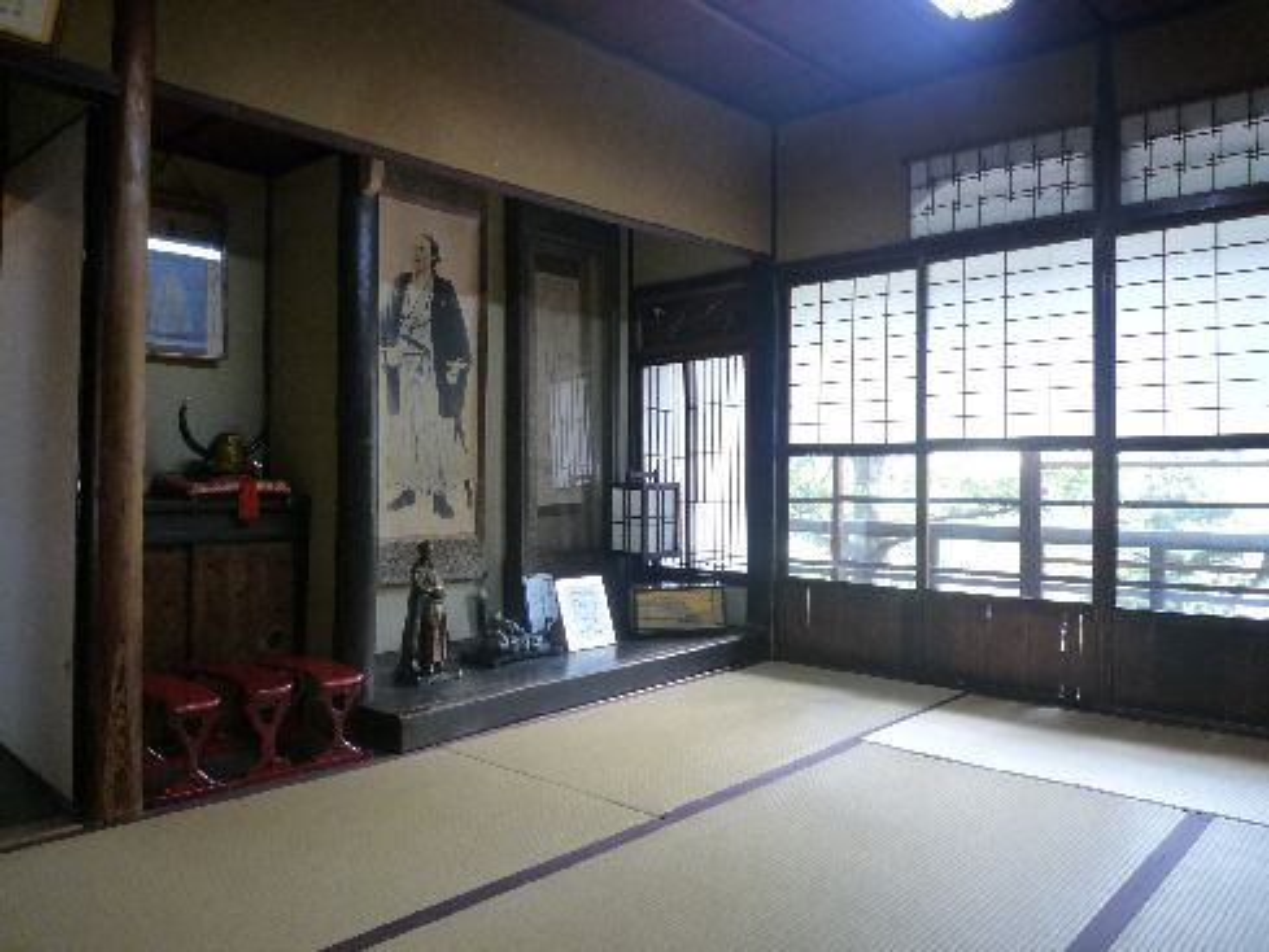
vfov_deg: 54.9
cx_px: 634
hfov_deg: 69.4
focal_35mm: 25
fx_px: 917
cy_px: 476
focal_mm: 4.4
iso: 250
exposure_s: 1/30
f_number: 2.8
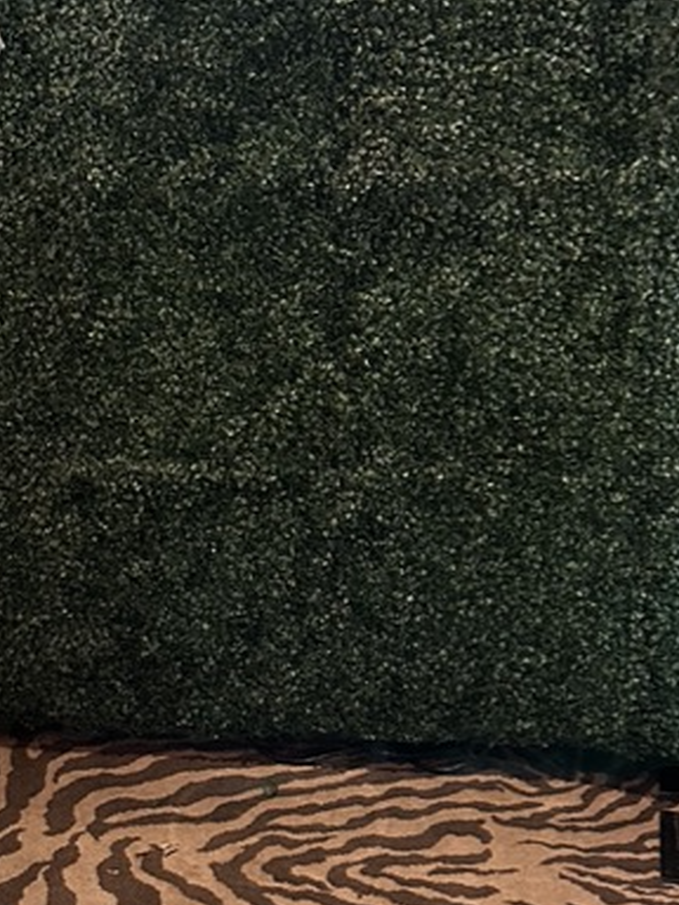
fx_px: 1674
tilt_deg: -14.1
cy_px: 262
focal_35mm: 64
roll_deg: -0.3
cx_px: 364
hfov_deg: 22.9
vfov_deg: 29.9
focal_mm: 6.86
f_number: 1.78
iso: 1000
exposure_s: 1/30
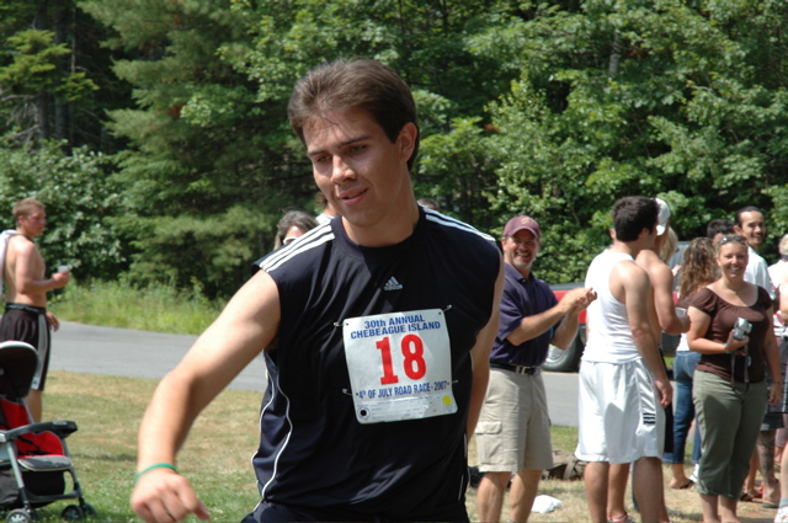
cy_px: 262
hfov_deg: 19.5
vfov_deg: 13.0
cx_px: 394
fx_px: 2295
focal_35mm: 105
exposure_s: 1/250
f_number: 8
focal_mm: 70
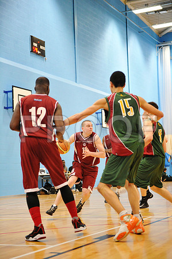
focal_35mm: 70
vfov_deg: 28.9
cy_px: 130
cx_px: 86
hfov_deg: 19.4
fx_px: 503
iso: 8000
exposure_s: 1/400
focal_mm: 70
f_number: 2.8
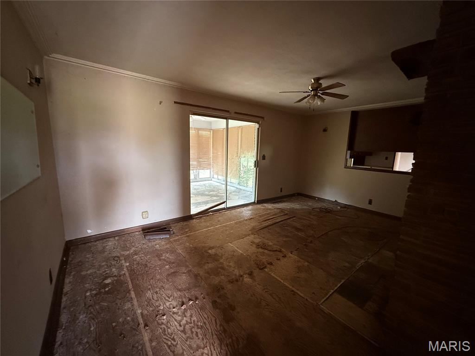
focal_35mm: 14
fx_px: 192
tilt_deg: -8.3
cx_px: 238
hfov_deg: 102.1
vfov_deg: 85.7
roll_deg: -1.8
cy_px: 178
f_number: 2.2
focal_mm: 2.22
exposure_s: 1/60
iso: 800
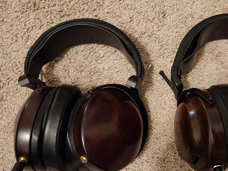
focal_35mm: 34
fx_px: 224
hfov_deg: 52.4
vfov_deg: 41.5
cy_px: 106
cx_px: 160
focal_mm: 5.4
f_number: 1.8
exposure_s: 1/24
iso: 800
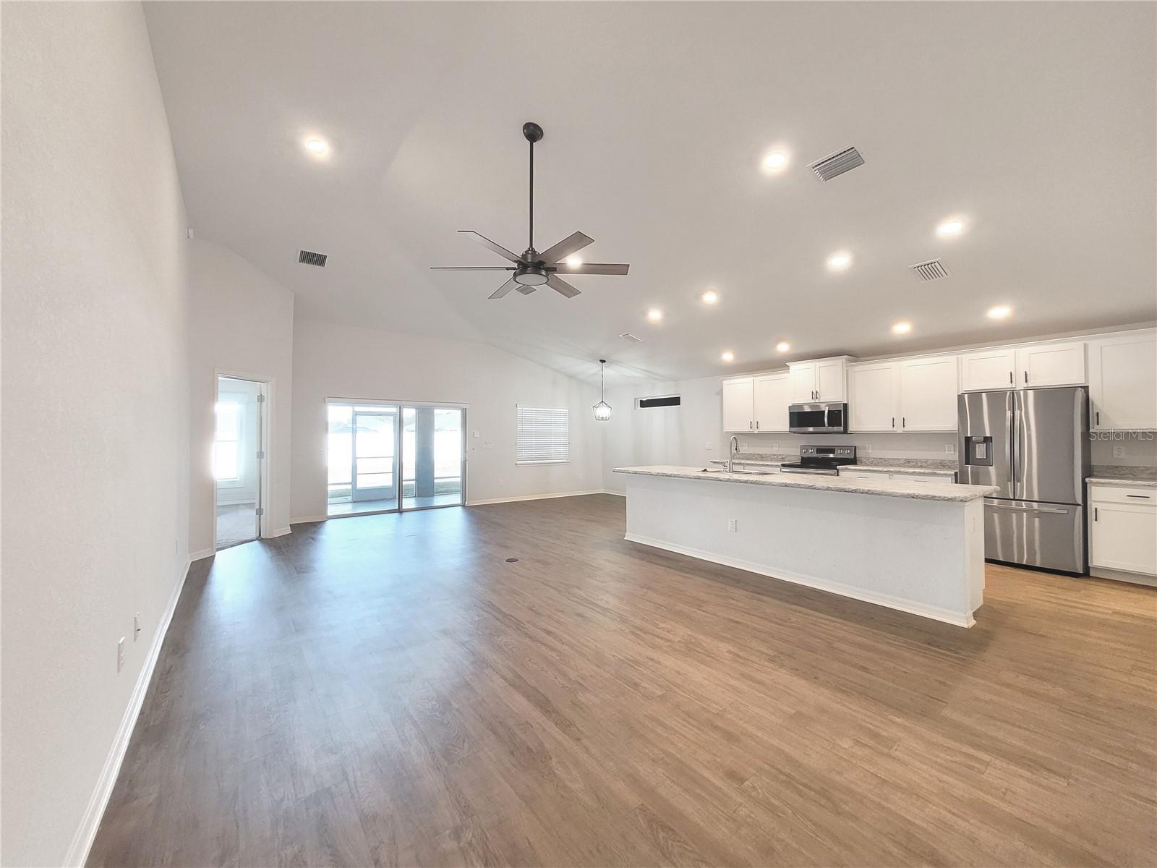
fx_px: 435
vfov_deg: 89.9
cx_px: 578
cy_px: 434
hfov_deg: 106.2
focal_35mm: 13
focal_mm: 1.74
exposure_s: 1/60
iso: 200
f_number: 2.2
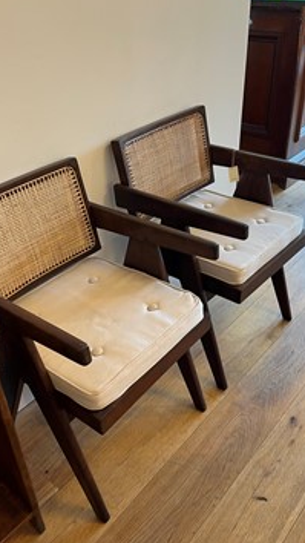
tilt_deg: -42.2
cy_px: 290
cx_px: 139
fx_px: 460
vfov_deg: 61.0
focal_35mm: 32
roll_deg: +12.5
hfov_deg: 36.6
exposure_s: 1/50
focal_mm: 5.1
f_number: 1.6
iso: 80
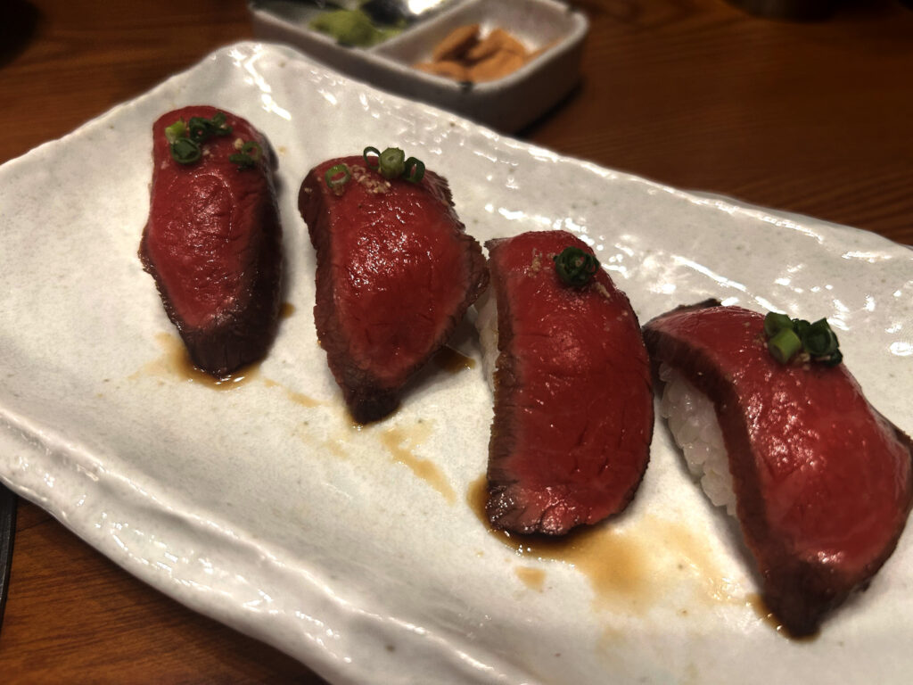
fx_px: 686
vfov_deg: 53.1
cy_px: 342
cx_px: 456
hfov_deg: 67.3
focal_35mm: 26
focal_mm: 5.7
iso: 125
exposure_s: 1/120
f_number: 1.5
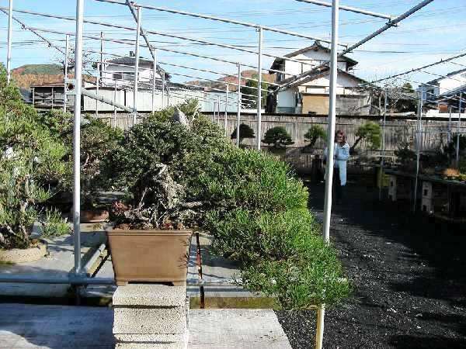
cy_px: 174
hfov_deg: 49.0
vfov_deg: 37.7
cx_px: 233
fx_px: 512
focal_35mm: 38
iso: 50
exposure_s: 1/290
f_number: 4
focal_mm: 6.3
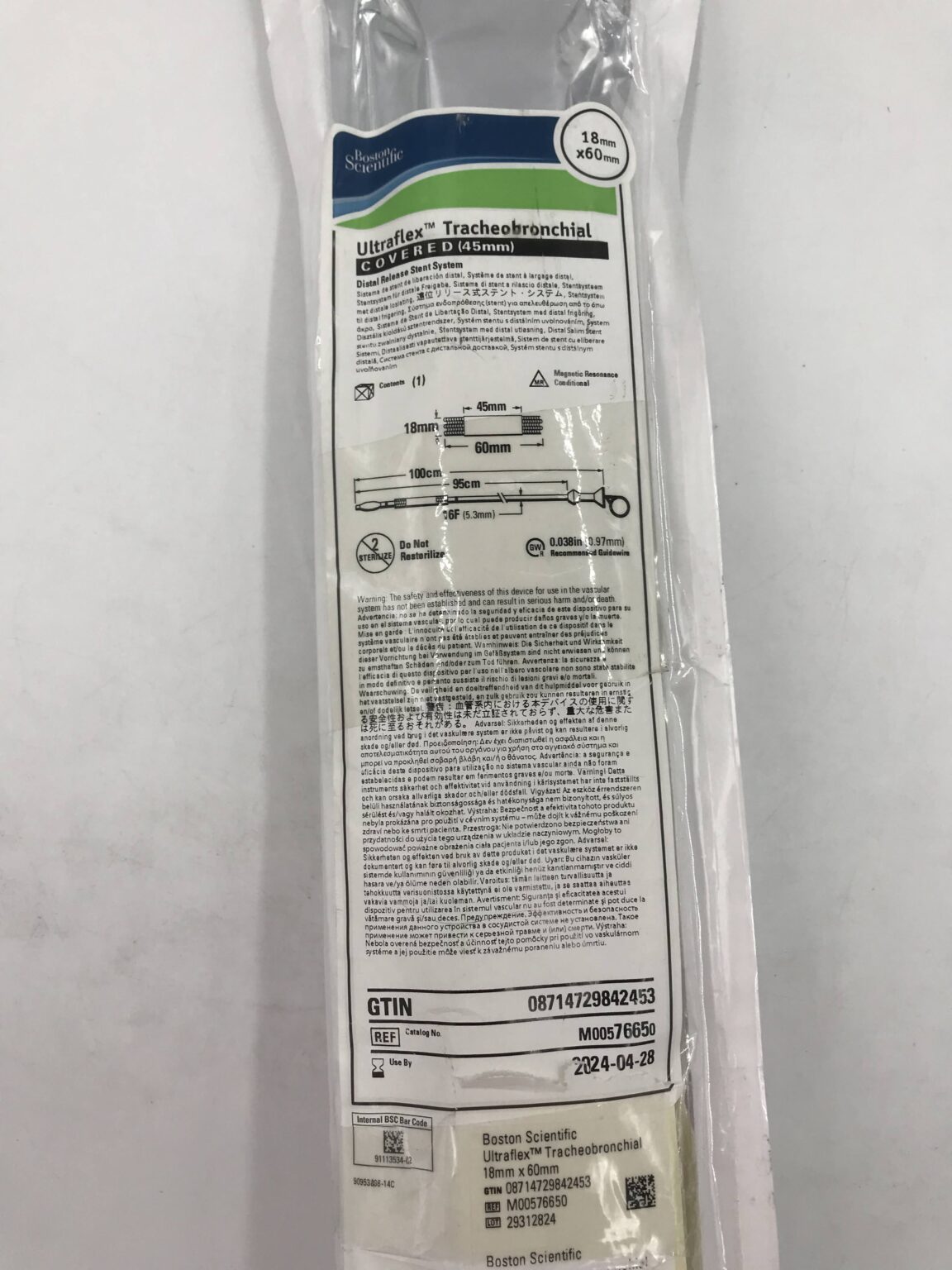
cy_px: 635
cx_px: 476
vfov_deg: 63.4
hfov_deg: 49.7
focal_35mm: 28
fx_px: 1027
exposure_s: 1/282
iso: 20
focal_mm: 3.99
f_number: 1.8
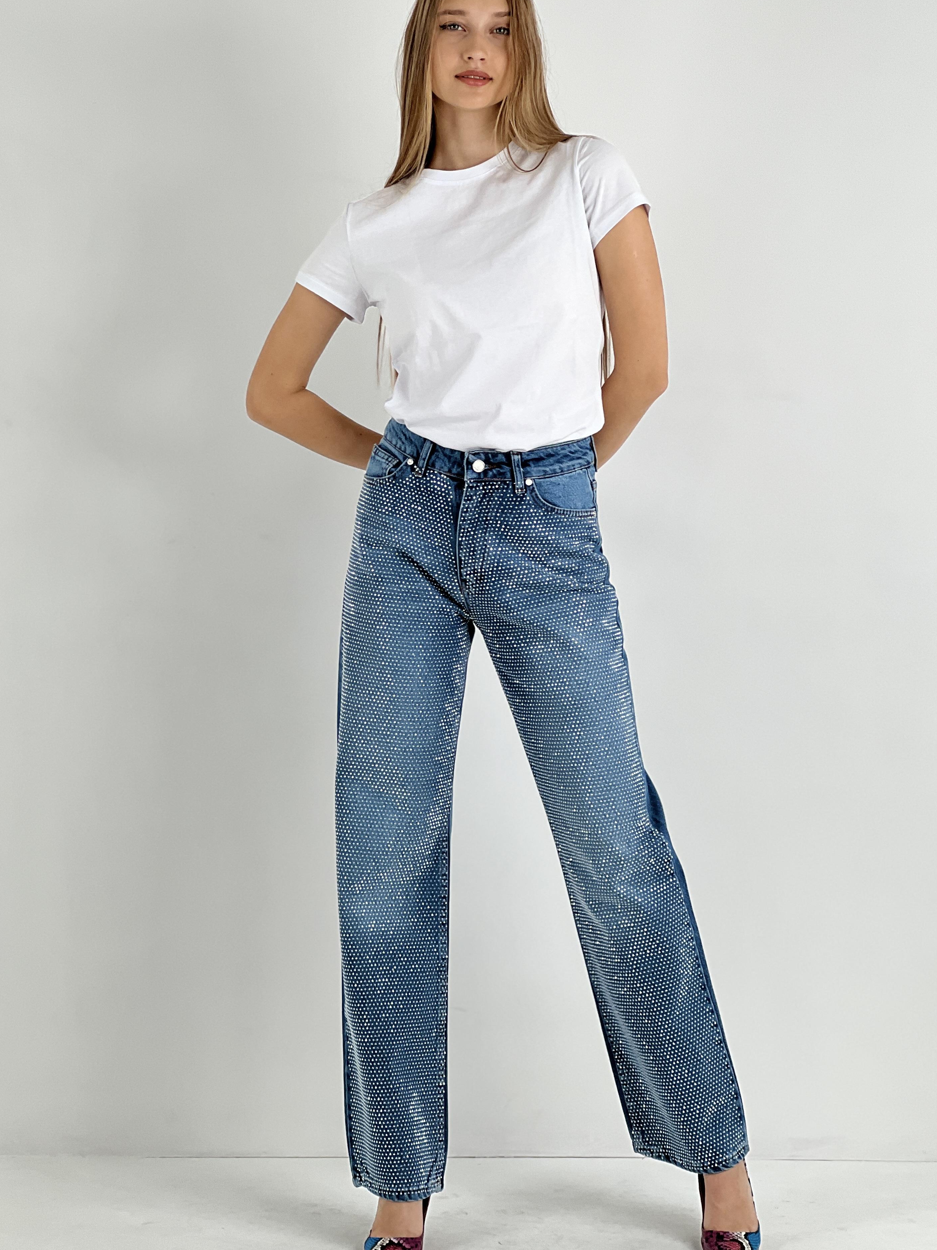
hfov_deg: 17.8
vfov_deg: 23.6
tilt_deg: +0.0
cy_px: 600
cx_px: 445
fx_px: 2996
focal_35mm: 83
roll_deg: +0.0
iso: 50
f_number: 2.8
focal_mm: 9
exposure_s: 1/100
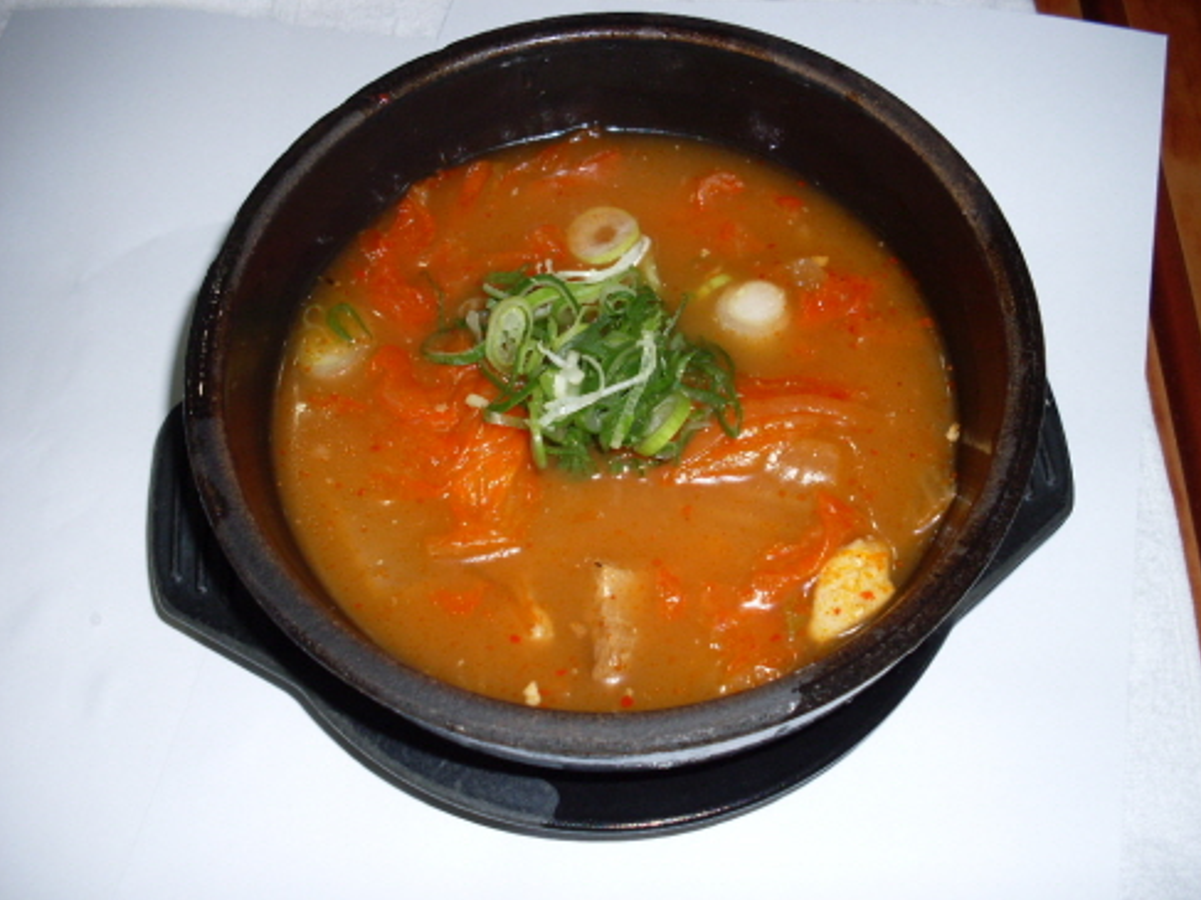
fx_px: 1353
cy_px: 457
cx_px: 607
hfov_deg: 47.9
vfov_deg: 36.8
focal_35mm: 39
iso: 100
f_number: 2.8
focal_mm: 6.3
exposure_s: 1/45
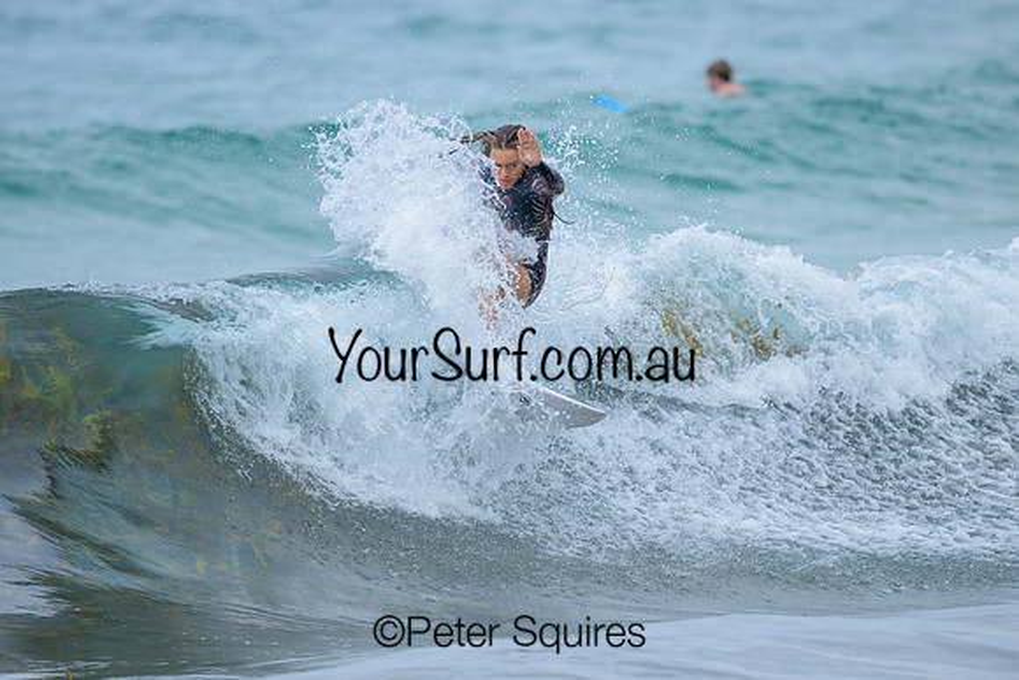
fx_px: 25809
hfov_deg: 2.3
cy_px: 359
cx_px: 453
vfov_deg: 1.5
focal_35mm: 912
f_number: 6.3
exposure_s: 1/2000
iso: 500
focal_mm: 800
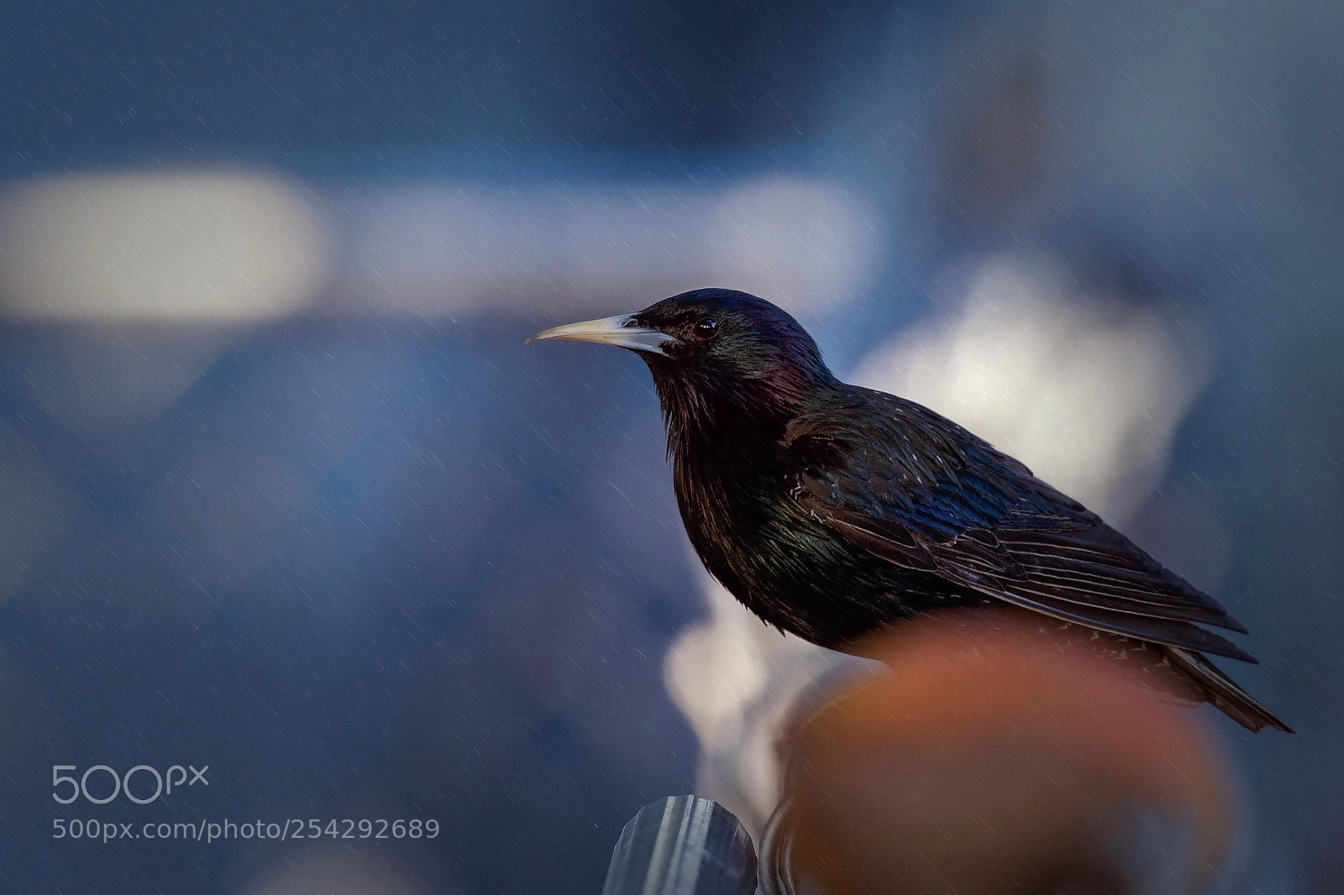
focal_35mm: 675
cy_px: 448
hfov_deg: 3.1
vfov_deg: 2.0
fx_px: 25193
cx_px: 672
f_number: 5.6
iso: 900
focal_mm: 450
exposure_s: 1/500
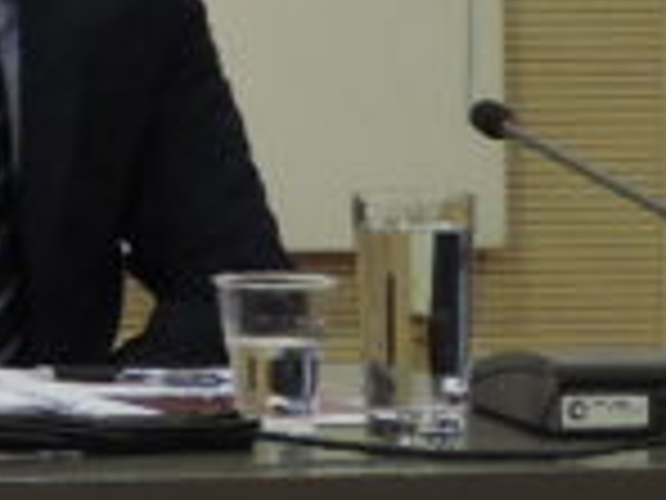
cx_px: -1044
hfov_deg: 7.9
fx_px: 4406
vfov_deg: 6.5
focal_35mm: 229
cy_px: -18
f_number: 3.2
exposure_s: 1/50
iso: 320
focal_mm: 5.8
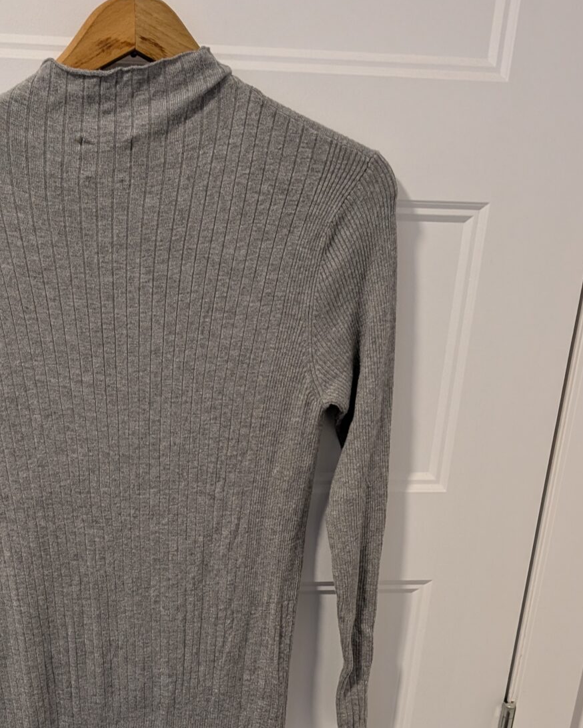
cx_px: 151
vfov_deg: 39.0
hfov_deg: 33.5
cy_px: 655
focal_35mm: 44
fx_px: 949
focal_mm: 6.9
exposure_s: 1/30
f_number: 1.68
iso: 203
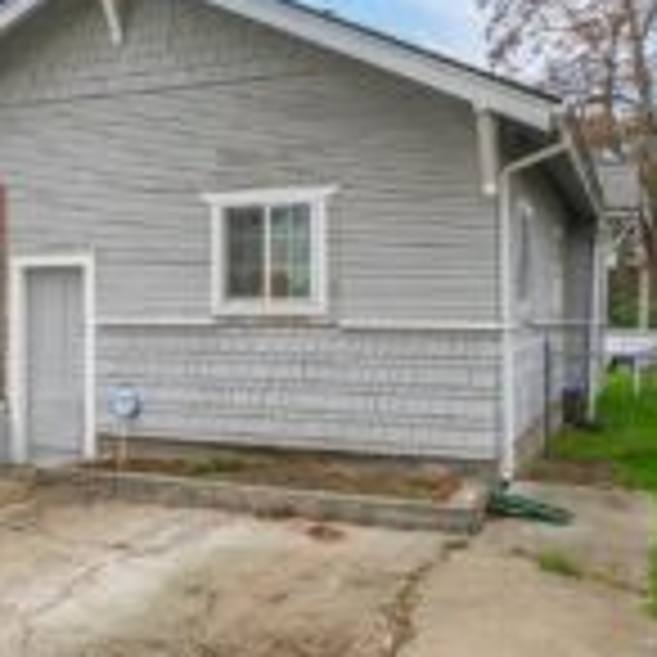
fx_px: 902
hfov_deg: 39.5
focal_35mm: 42
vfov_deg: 40.0
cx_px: 216
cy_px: 340
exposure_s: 1/80
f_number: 7.1
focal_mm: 18
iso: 80
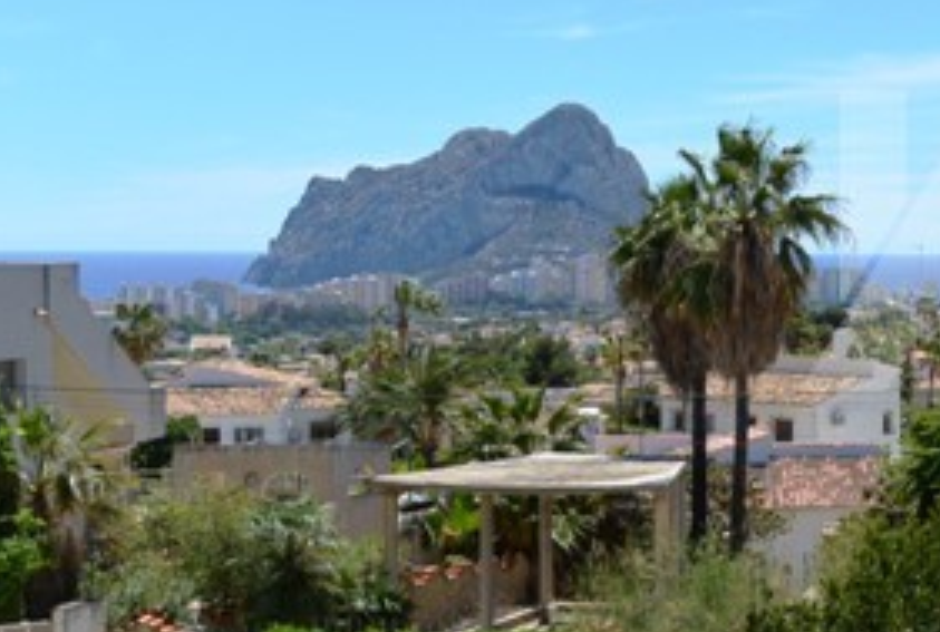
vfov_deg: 20.7
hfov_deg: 27.6
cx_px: 1050
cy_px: 304
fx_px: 1728
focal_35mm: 66
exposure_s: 1/800
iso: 100
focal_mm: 11
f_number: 3.5
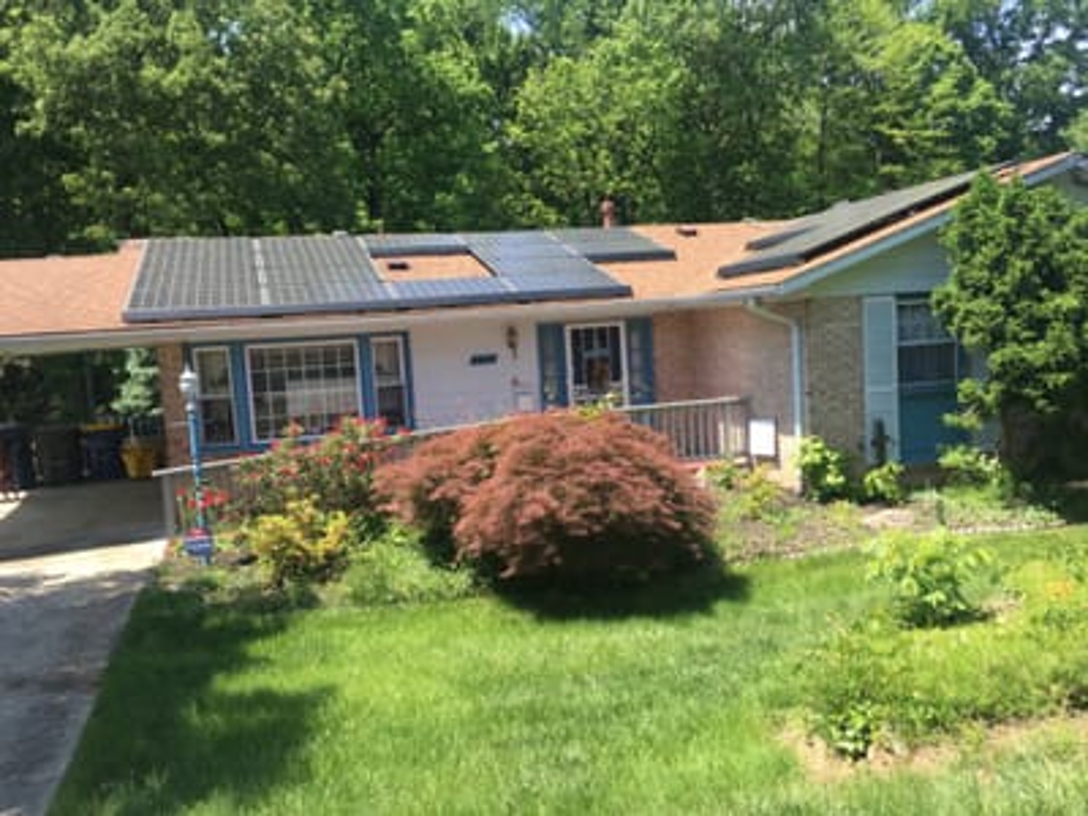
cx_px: 544
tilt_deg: -5.4
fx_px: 911
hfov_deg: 61.7
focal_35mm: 29
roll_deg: +3.5
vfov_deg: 48.2
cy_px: 408
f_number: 2.2
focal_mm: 4.15
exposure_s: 1/523
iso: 25
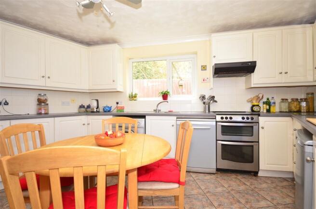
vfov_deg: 67.1
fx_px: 158
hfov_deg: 90.1
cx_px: 158
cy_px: 104
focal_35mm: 18
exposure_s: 1/1.6
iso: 200
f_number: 5
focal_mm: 12
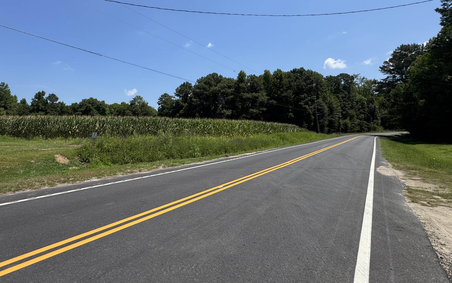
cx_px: 187
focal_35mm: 18
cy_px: 98
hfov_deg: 90.2
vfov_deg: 63.6
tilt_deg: +6.8
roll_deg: +1.0
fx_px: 222
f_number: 2.2
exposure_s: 1/1976
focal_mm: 2.22
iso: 50
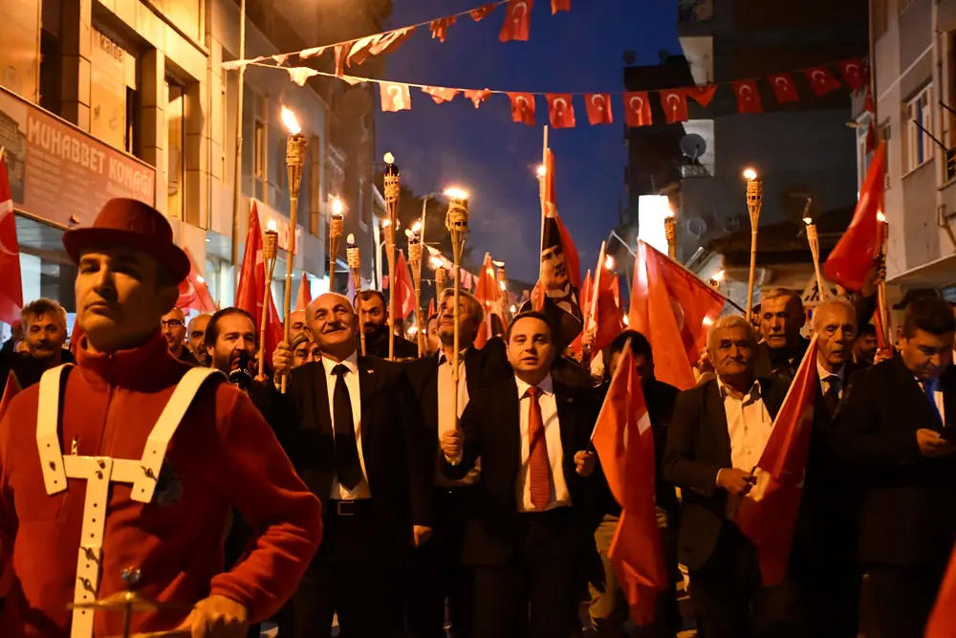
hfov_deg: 35.0
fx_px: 1514
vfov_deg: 23.8
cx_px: 478
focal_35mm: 57
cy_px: 319
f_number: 4.2
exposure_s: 1/60
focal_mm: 38
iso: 9000
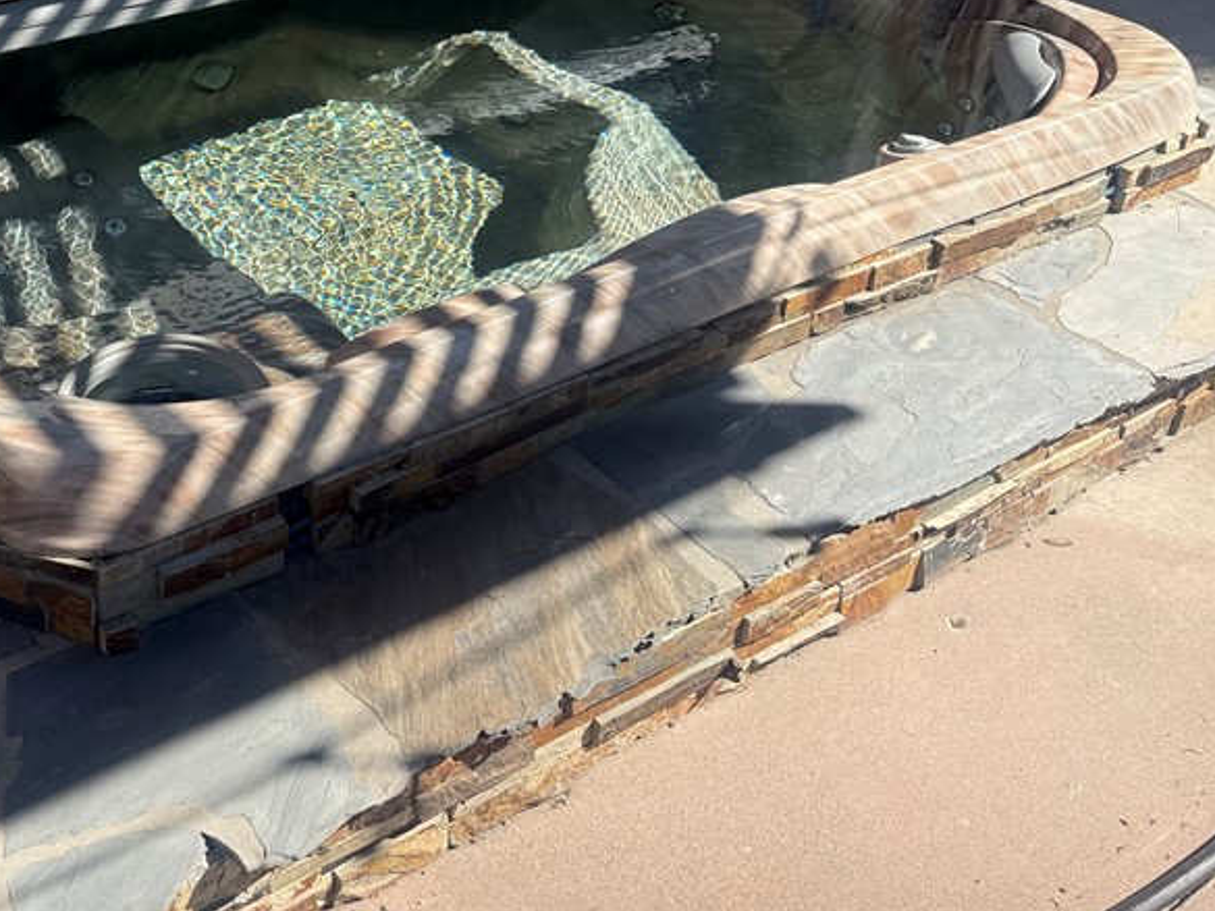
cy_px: 183
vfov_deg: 33.4
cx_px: 322
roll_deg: +5.4
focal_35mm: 42
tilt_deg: -25.9
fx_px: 1474
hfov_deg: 43.5
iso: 80
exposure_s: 1/2801
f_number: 1.78
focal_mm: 6.76
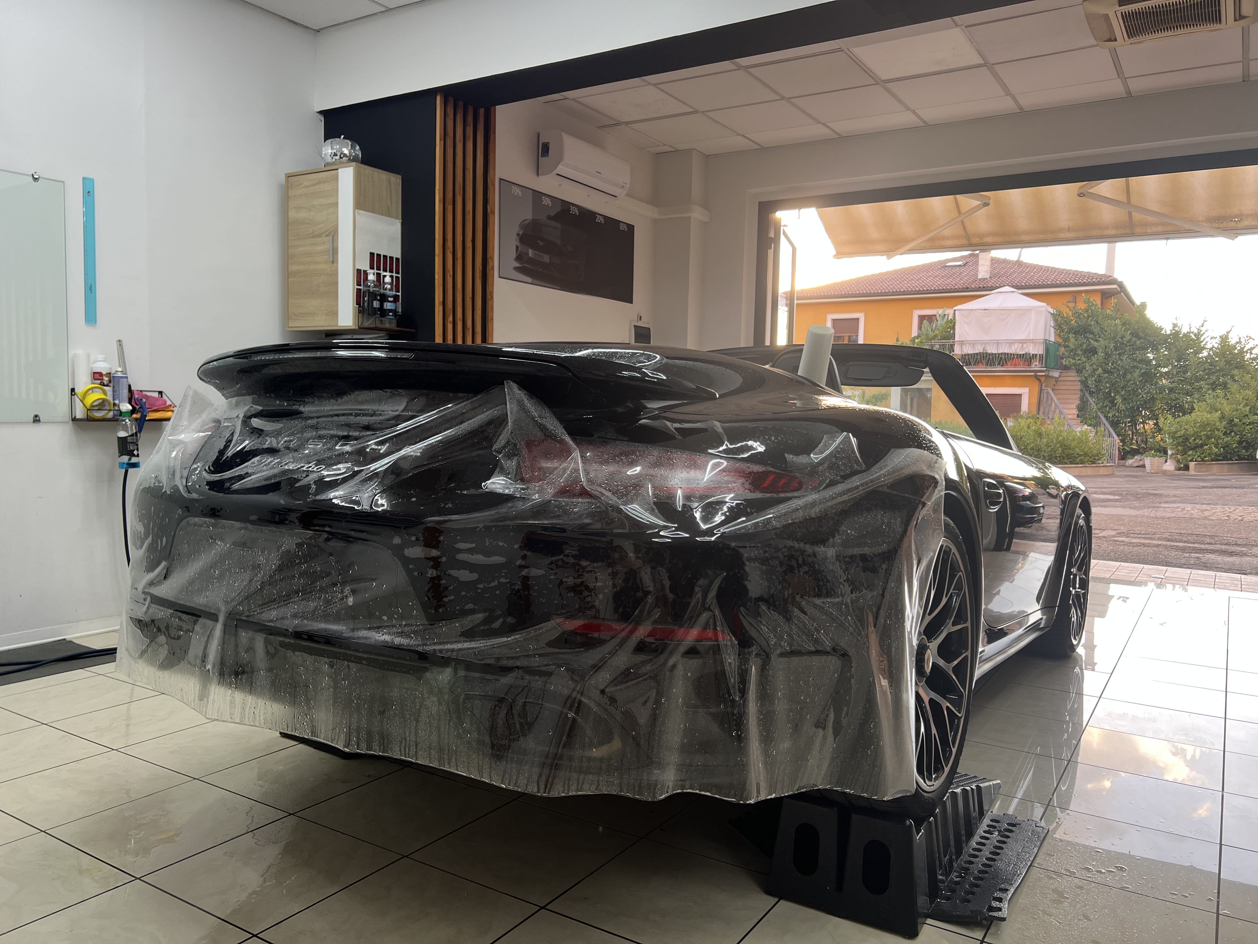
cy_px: 472
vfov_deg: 53.1
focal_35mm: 26
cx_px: 629
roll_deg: -1.4
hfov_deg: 67.3
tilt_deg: -4.6
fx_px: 945
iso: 80
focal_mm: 5.7
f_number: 1.5
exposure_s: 1/121
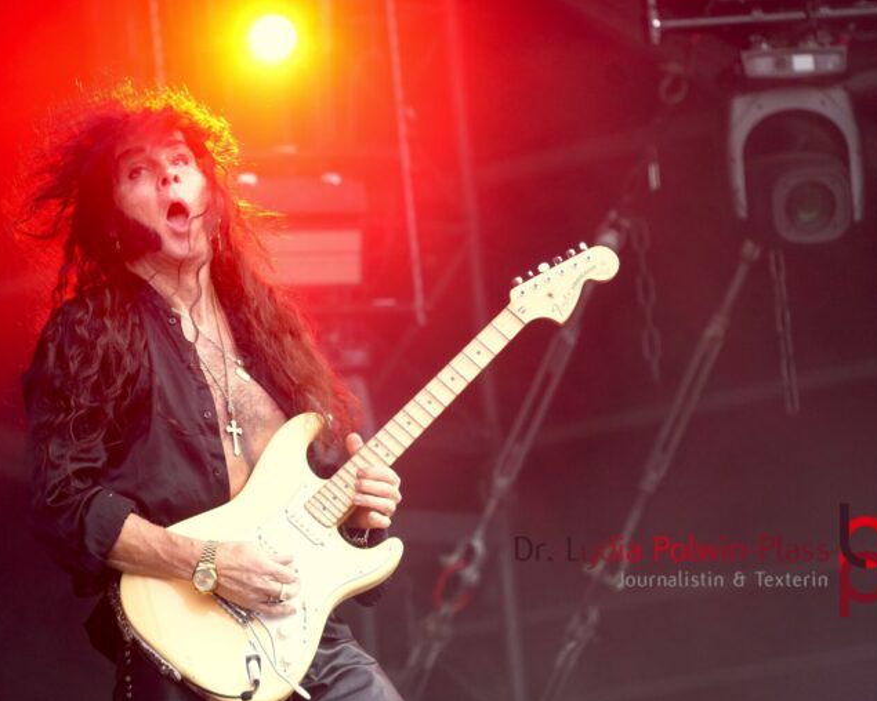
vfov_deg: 5.1
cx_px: 388
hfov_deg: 6.3
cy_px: 352
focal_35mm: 305
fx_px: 7905
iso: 1000
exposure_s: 1/320
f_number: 6.3
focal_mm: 179
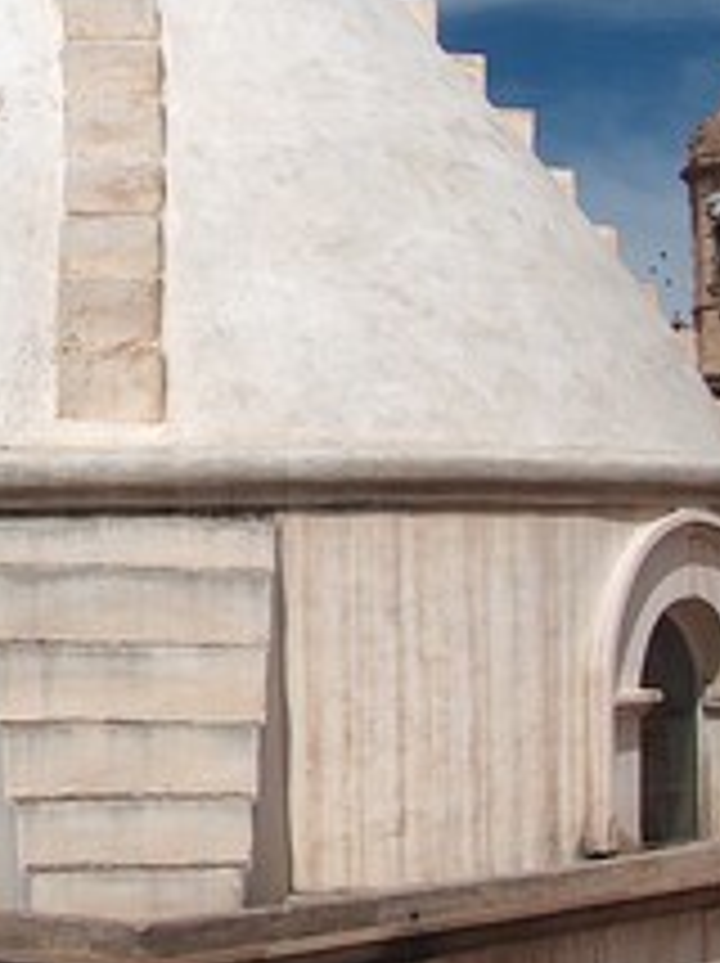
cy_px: 358
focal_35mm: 90
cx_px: -4
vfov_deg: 21.7
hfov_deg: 16.1
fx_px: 2501
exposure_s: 1/1250
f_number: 4
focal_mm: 7.6
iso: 100
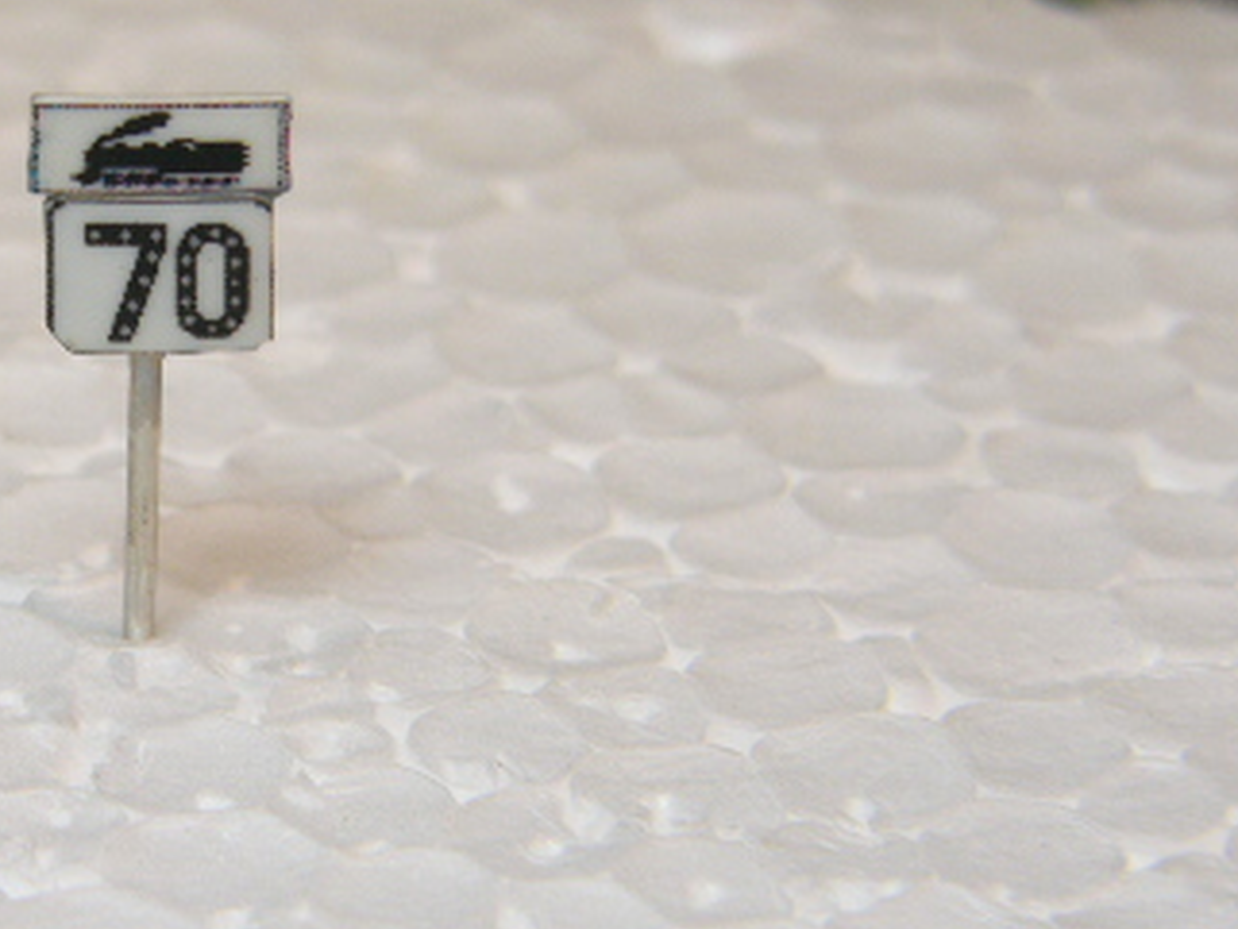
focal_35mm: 229
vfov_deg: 6.5
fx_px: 8193
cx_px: 154
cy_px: 343
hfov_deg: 8.6
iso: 50
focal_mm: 19.1
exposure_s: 1/200
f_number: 4
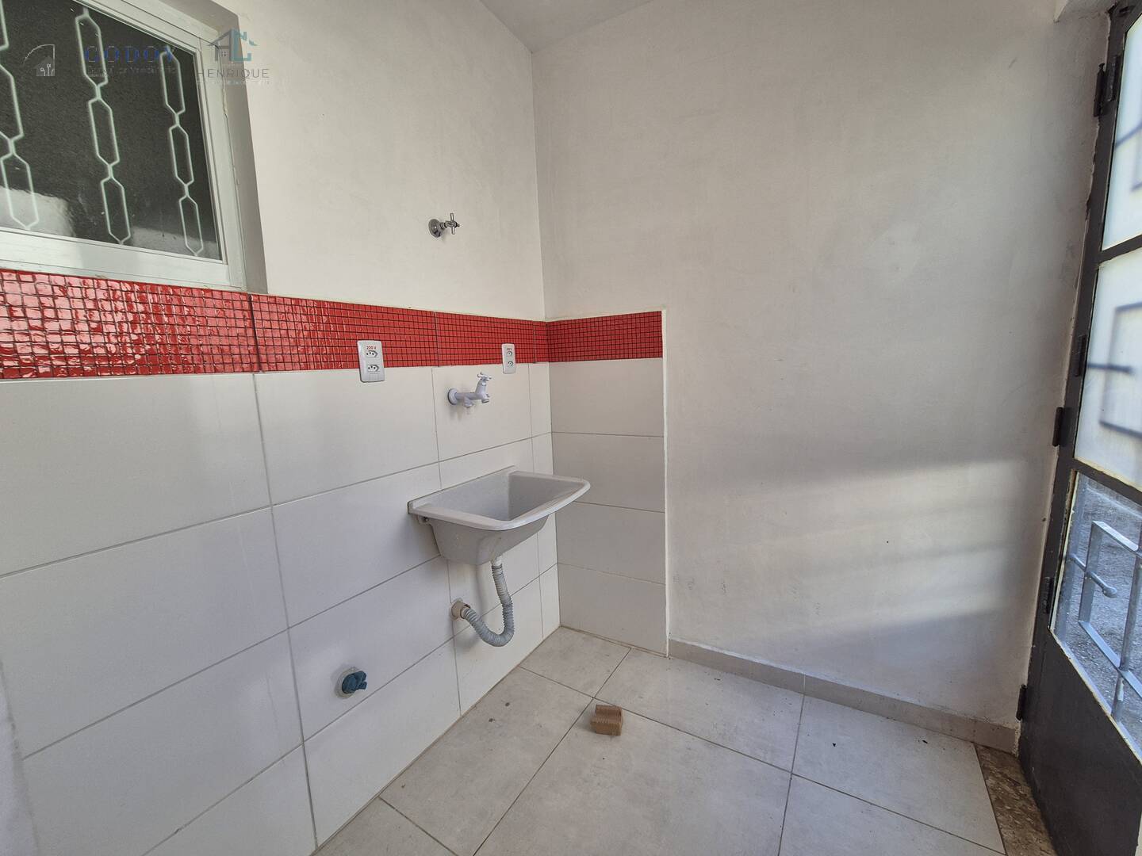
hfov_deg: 106.2
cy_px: 428
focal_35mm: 13
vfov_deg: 89.9
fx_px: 429
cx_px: 571
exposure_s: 1/60
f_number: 2.2
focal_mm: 2.2
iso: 50
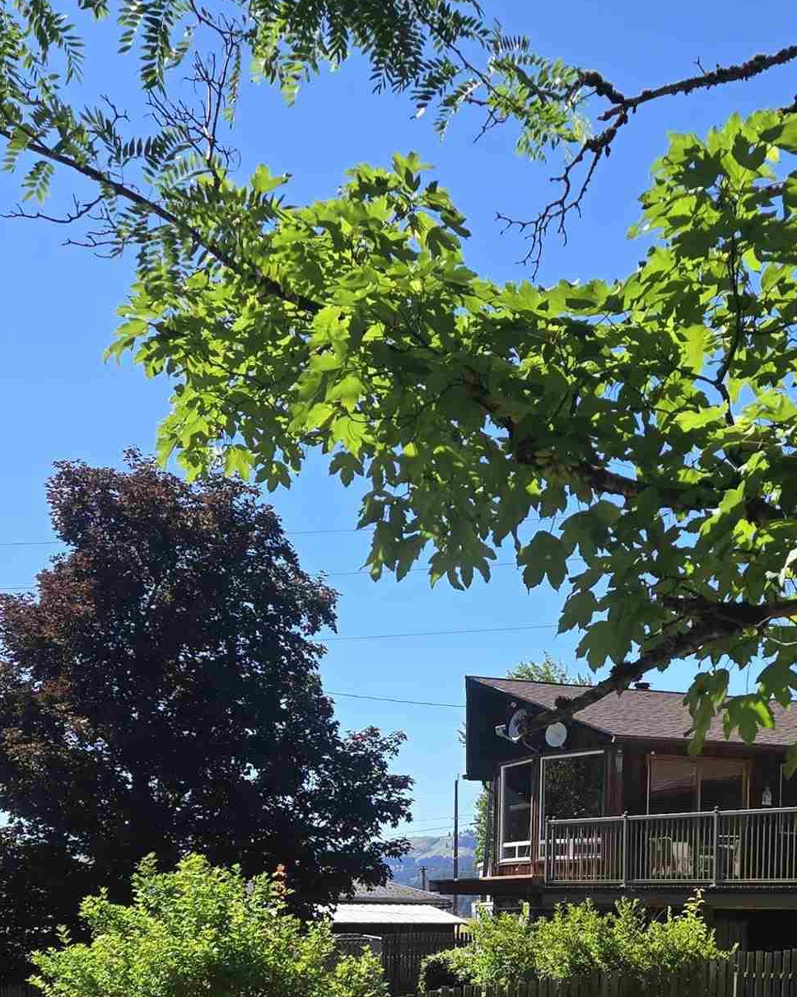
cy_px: 899
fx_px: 1681
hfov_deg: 26.4
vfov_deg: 31.5
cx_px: 571
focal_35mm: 57
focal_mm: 5.4
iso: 25
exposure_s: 1/1120
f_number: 1.8
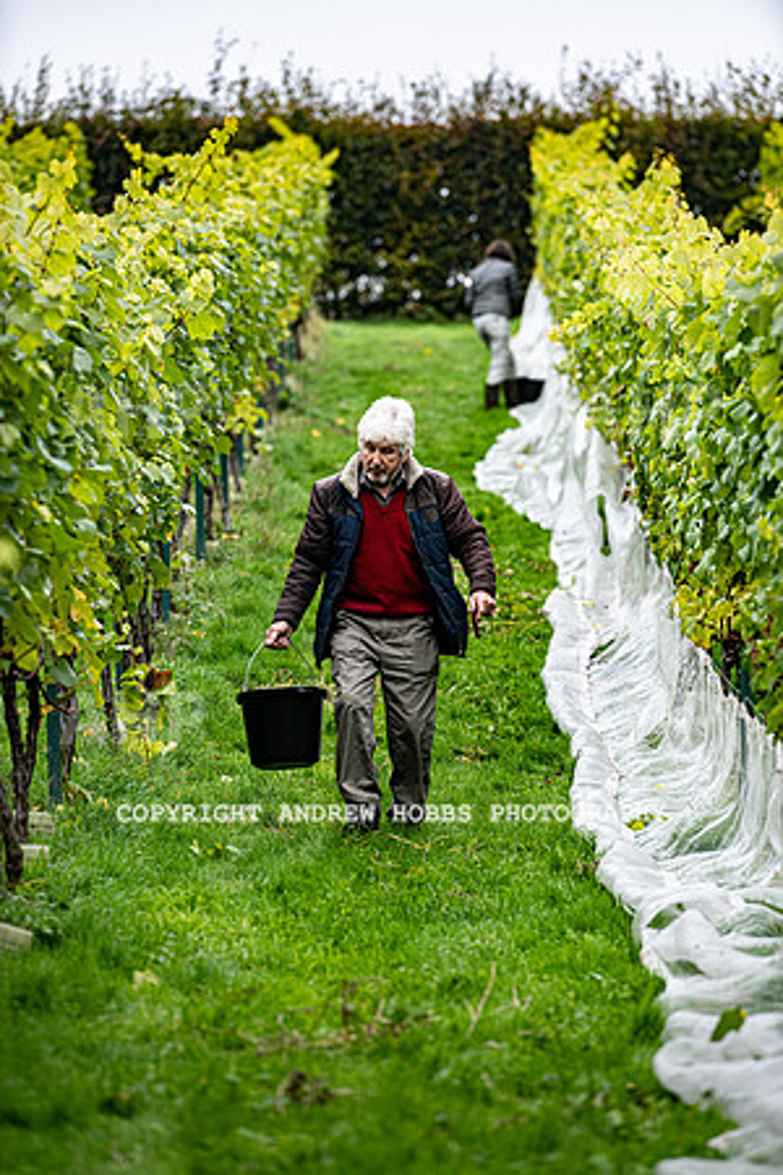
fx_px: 6524
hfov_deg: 6.9
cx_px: 392
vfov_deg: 10.3
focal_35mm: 200
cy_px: 588
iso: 220
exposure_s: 1/500
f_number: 4
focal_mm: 200
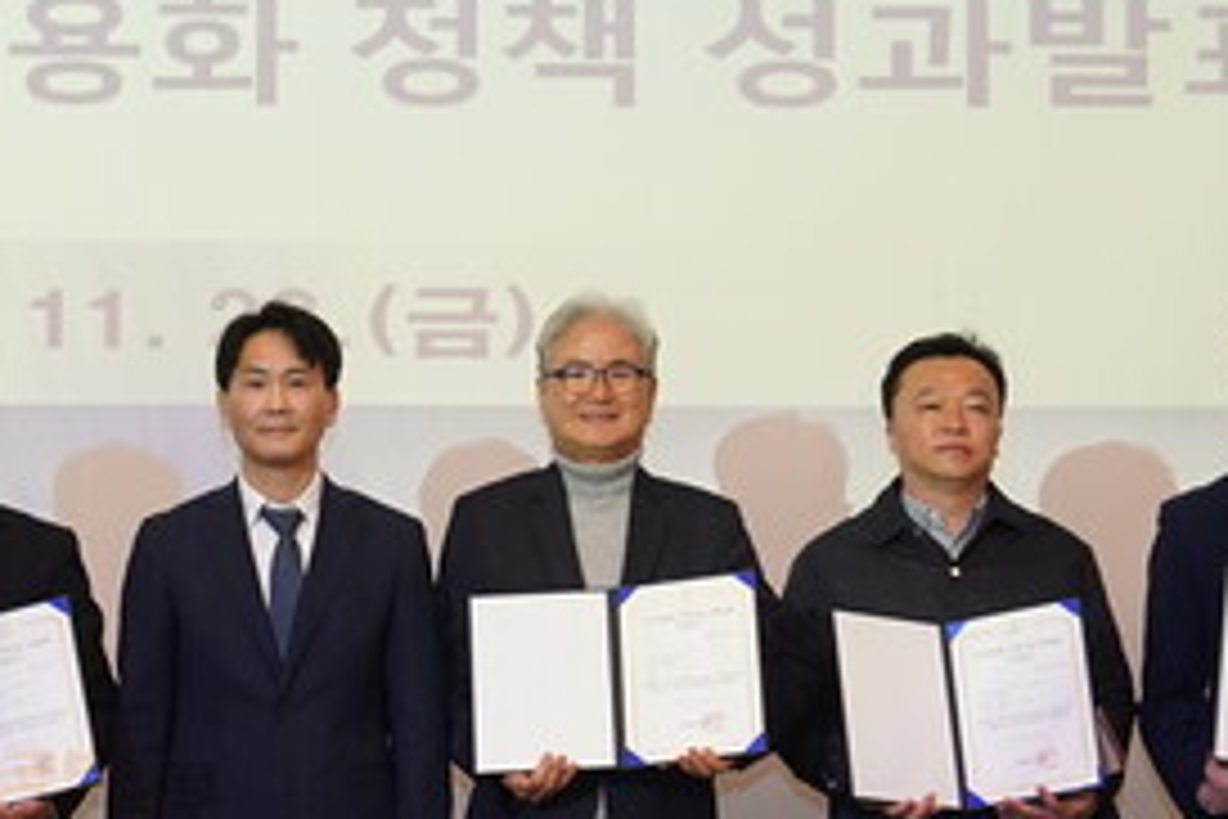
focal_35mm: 109
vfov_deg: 12.6
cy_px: 436
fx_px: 3718
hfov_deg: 18.6
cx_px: 279
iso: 2000
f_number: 5
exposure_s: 1/100
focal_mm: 31
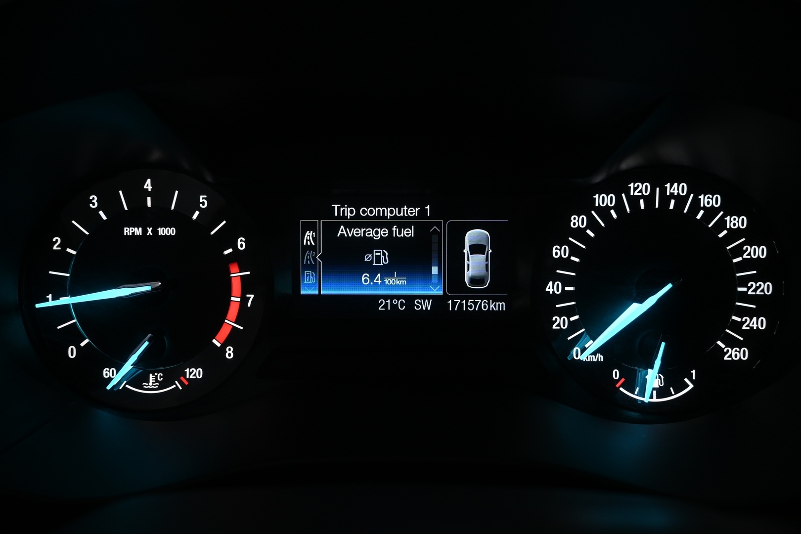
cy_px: 267
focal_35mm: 32
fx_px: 701
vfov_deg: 41.7
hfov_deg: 59.5
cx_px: 400
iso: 220
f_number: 4
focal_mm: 21
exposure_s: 1/30
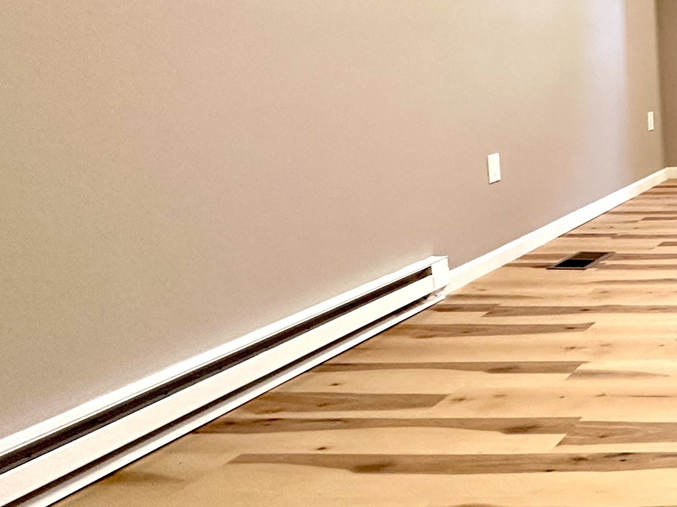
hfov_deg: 32.9
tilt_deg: -2.6
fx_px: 782
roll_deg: +1.3
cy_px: 65
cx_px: 906
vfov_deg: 34.3
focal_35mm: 40
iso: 250
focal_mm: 2.22
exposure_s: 1/120
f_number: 2.2
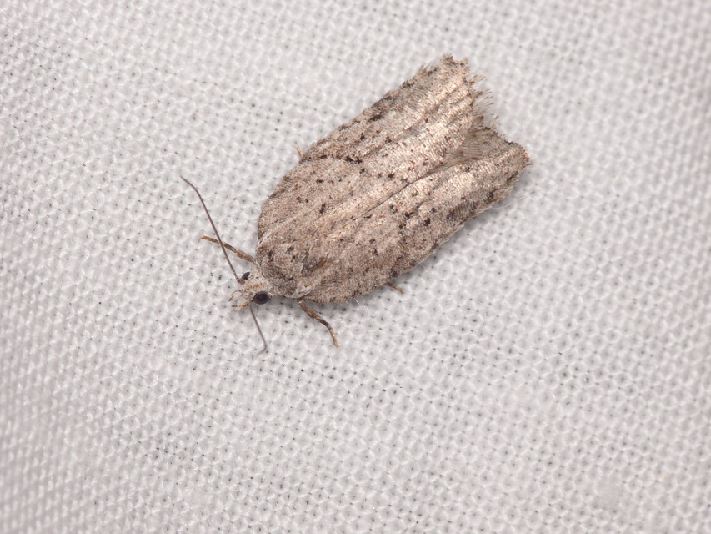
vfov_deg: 3.5
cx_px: 356
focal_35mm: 420
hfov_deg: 4.7
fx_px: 8628
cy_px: 267
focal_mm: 88.8
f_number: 11
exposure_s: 1/640
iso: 100
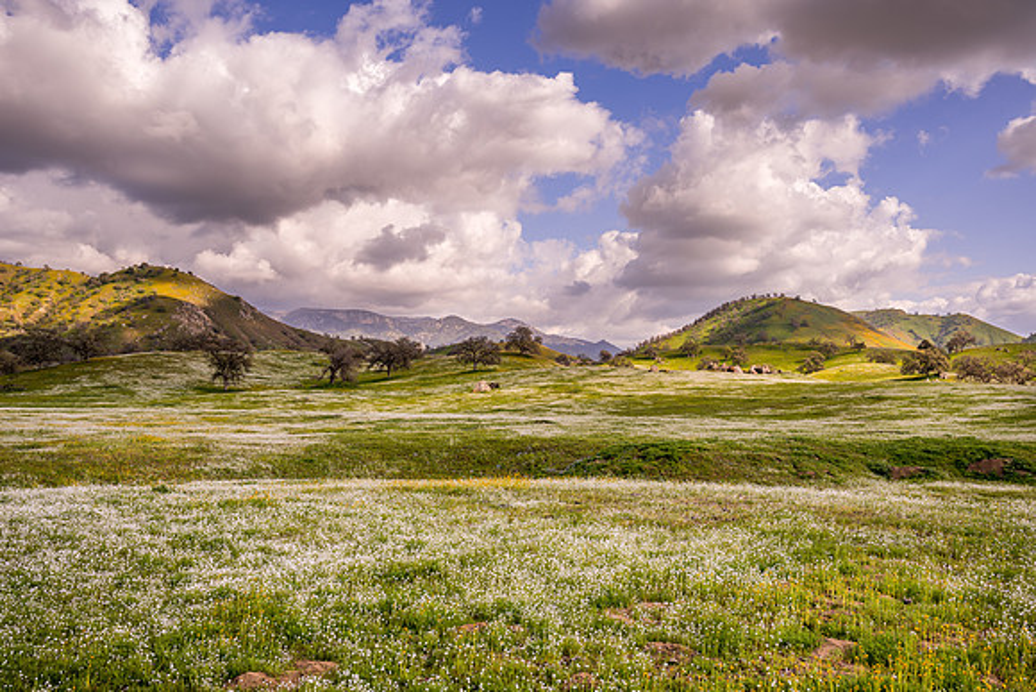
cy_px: 358
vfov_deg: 45.0
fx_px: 834
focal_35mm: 29
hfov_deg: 63.7
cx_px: 518
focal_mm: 28
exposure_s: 1/40
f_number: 11
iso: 64
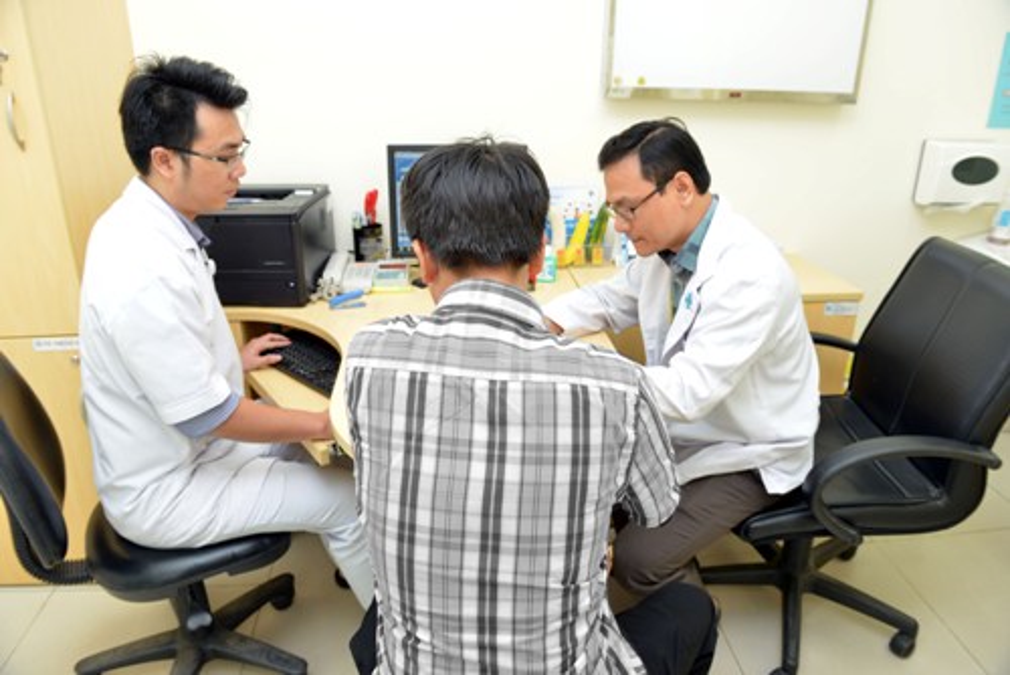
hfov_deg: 48.4
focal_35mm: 40
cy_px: 338
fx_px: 1123
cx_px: 505
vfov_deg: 33.4
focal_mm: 40
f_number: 5.6
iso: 400
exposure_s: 1/25
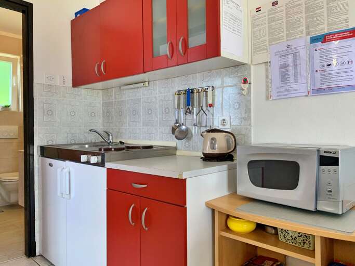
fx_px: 267
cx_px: 178
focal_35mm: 26
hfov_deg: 67.3
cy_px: 133
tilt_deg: -0.2
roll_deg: +0.5
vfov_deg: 53.0
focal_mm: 4.25
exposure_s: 1/121
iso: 80
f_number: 1.8
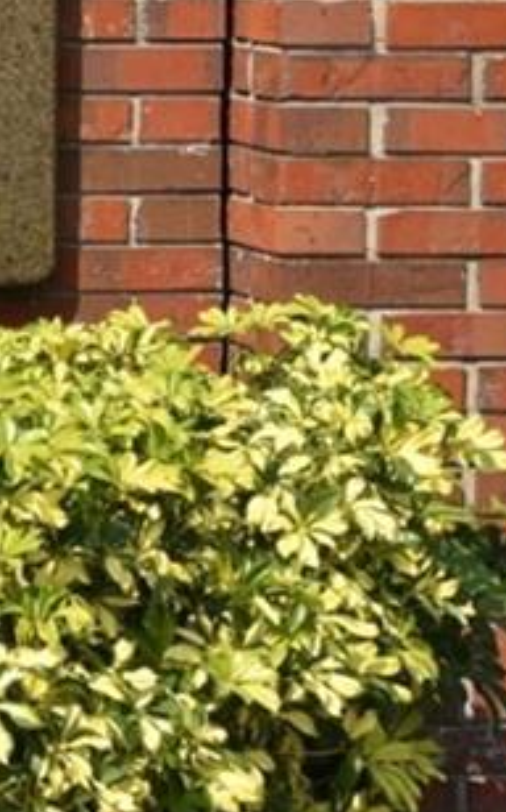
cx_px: -593
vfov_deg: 13.0
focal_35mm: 159
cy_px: 50
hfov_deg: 7.8
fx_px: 3515
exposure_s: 1/400
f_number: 10
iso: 200
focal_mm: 20
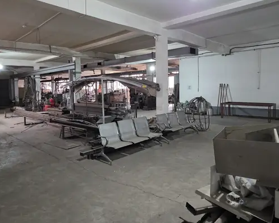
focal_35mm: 23
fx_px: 190
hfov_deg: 72.6
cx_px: 143
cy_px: 102
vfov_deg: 60.7
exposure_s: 1/50
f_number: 1.9
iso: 500
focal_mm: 2.2
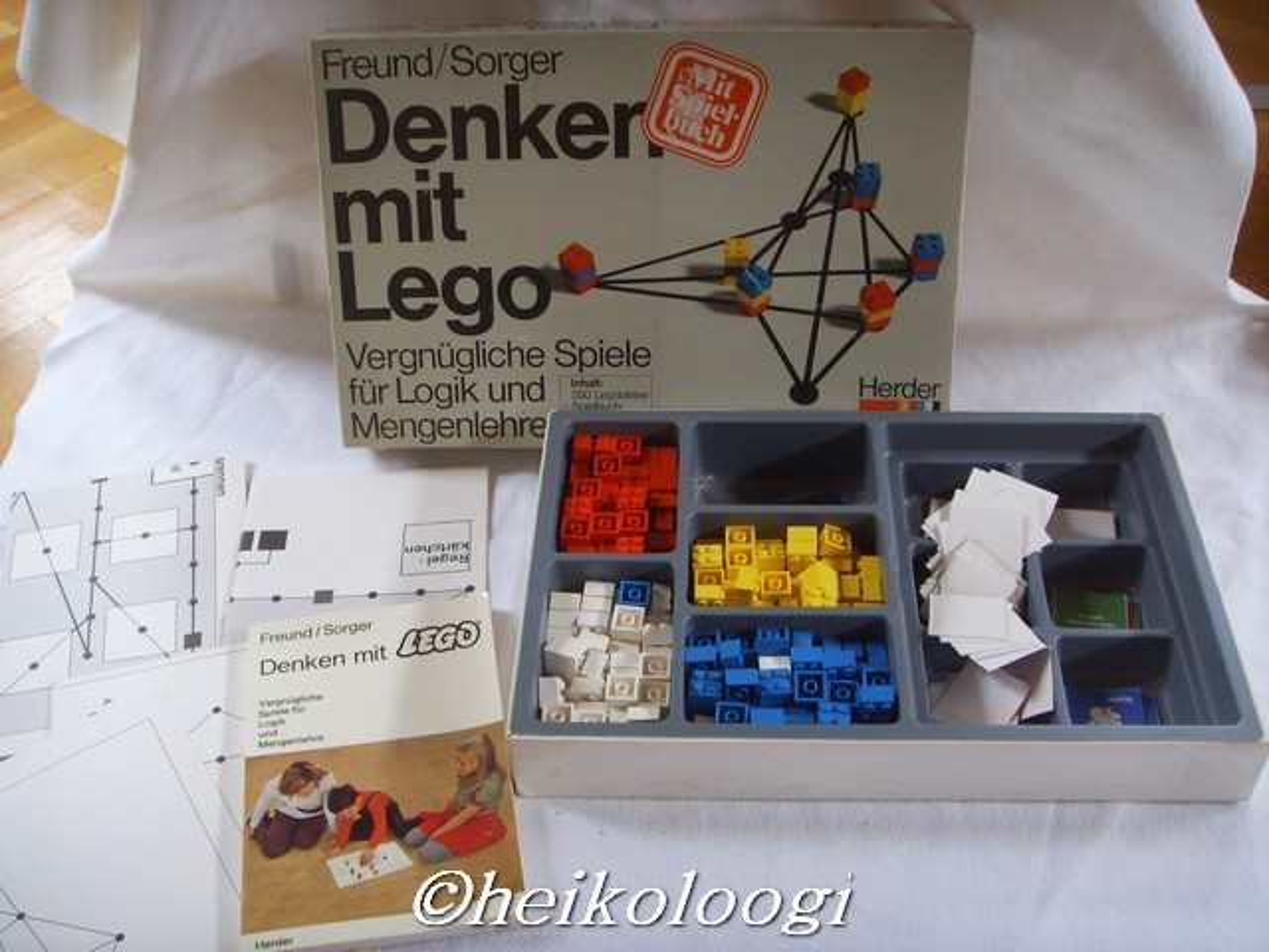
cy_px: 476
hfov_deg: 47.9
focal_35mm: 39
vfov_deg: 36.8
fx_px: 1430
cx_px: 634
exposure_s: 1/45
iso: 100
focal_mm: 6.6
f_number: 3.5
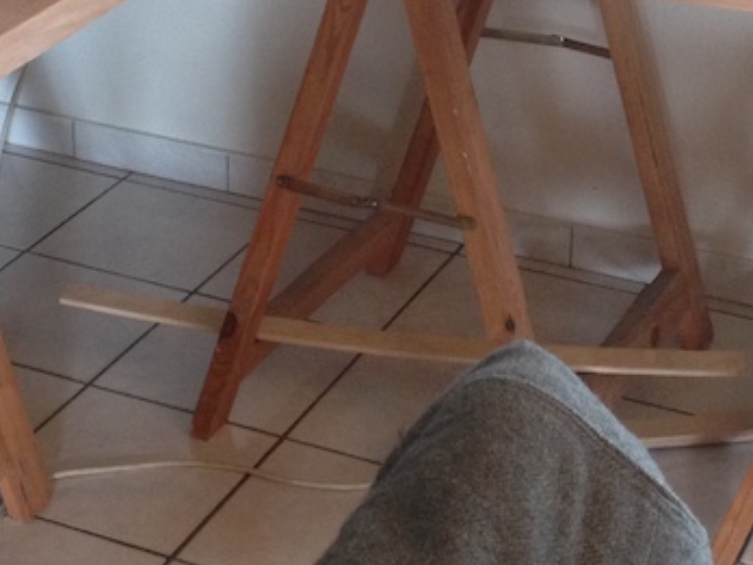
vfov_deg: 14.2
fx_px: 2241
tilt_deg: -21.8
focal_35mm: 103
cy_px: 71
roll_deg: +0.1
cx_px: 255
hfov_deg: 19.0
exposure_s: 1/20
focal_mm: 4.28
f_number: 2.4
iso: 125
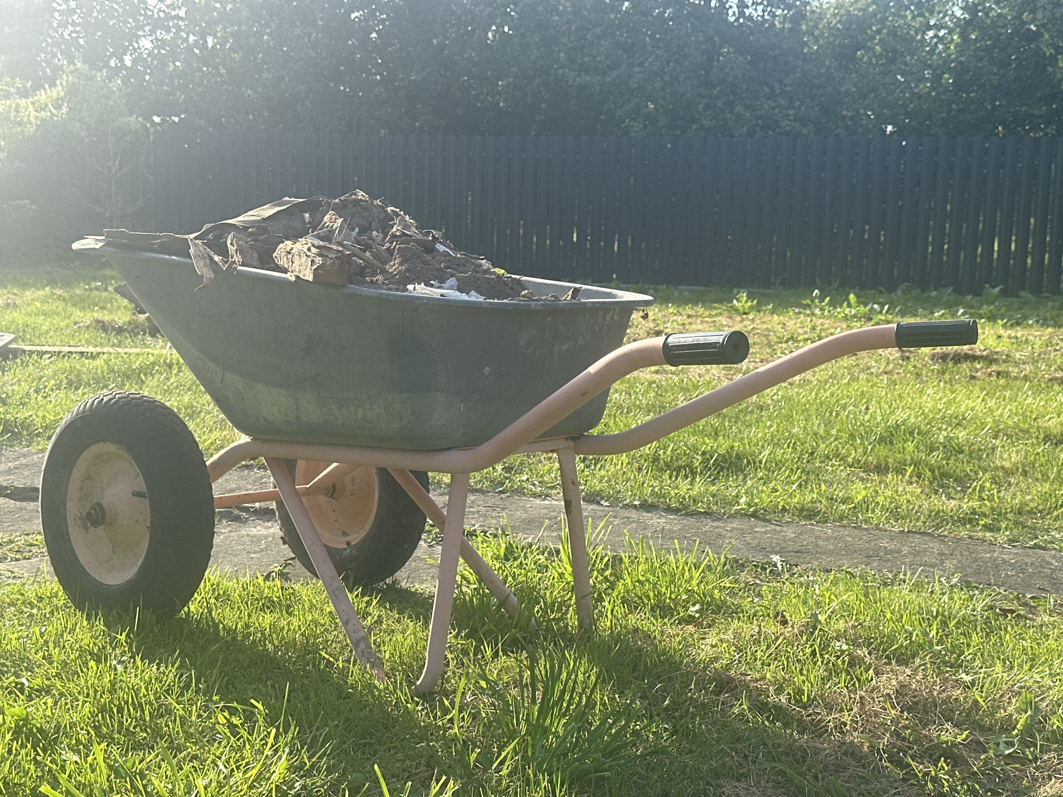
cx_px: 532
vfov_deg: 30.3
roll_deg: -1.5
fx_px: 1474
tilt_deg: -7.6
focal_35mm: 48
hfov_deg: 39.7
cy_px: 398
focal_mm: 6.86
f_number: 1.78
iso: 64
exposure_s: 1/1171
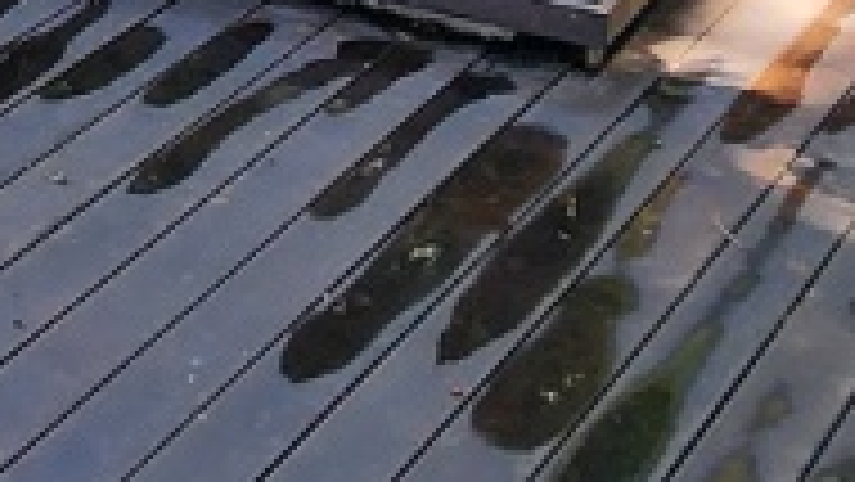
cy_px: -791
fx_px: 2540
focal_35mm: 112
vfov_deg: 9.3
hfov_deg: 18.3
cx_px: -135
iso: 50
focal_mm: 2.2
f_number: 2.2
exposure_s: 1/120
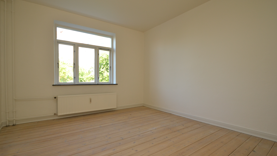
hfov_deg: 99.4
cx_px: 136
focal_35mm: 16
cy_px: 81
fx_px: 118
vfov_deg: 67.1
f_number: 5
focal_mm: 10
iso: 400
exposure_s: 1/100
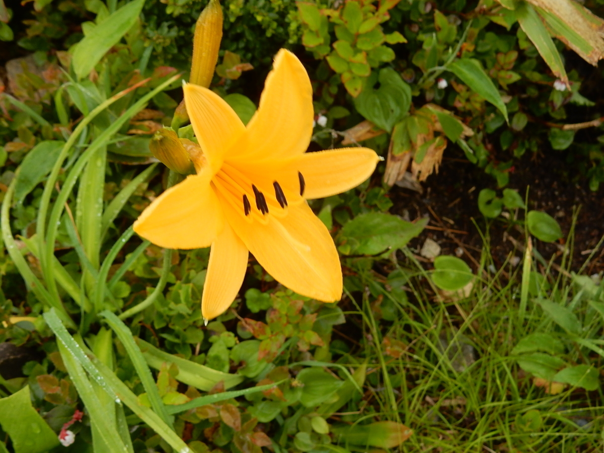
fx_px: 628
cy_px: 226
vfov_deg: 39.7
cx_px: 302
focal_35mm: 36
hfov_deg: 51.4
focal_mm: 6.4
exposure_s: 1/160
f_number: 4
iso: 125
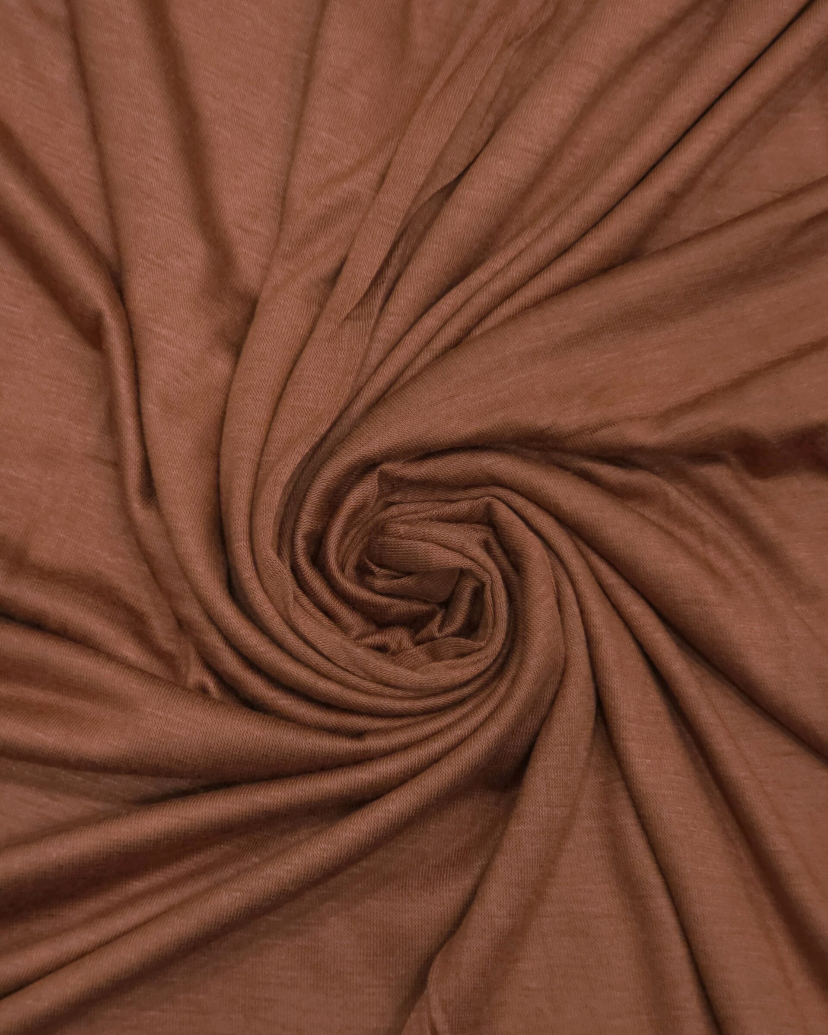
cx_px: 414
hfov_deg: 21.3
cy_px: 541
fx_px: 2206
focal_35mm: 72
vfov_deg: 26.4
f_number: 2.4
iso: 250
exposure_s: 1/50
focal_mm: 7.9
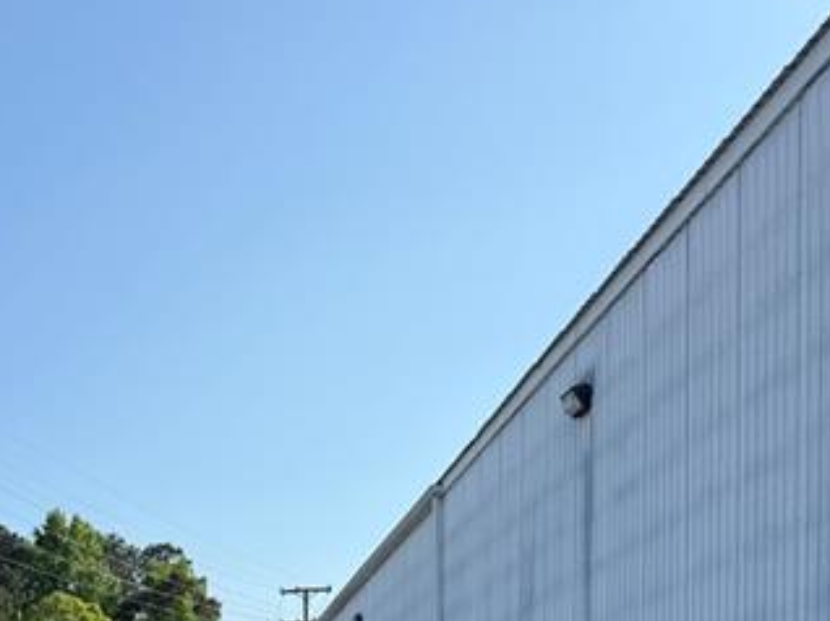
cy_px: 918
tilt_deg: -2.4
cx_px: 201
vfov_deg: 21.4
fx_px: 1390
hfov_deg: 32.6
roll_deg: +0.6
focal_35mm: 58
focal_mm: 6.76
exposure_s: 1/3425
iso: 80
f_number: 1.78
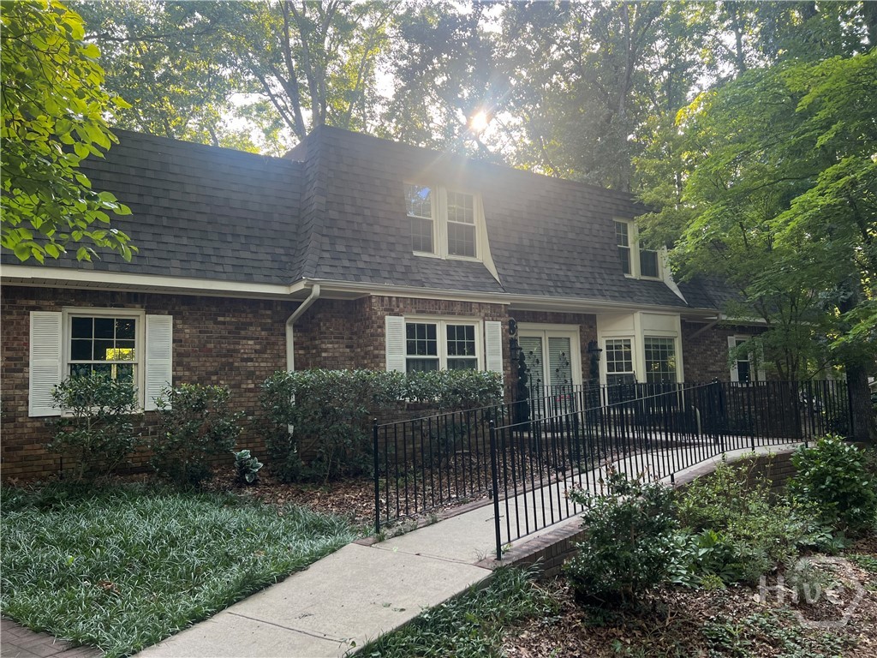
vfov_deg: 53.1
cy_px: 329
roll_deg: +2.4
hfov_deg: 67.3
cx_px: 438
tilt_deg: +4.8
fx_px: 659
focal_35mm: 26
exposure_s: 1/168
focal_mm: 5.7
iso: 40
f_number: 1.5
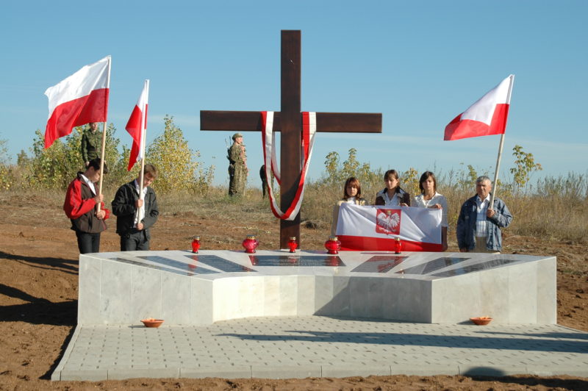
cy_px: 196
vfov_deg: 18.9
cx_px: 294
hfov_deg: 28.1
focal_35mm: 72
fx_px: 1175
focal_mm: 48
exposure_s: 1/320
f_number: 9
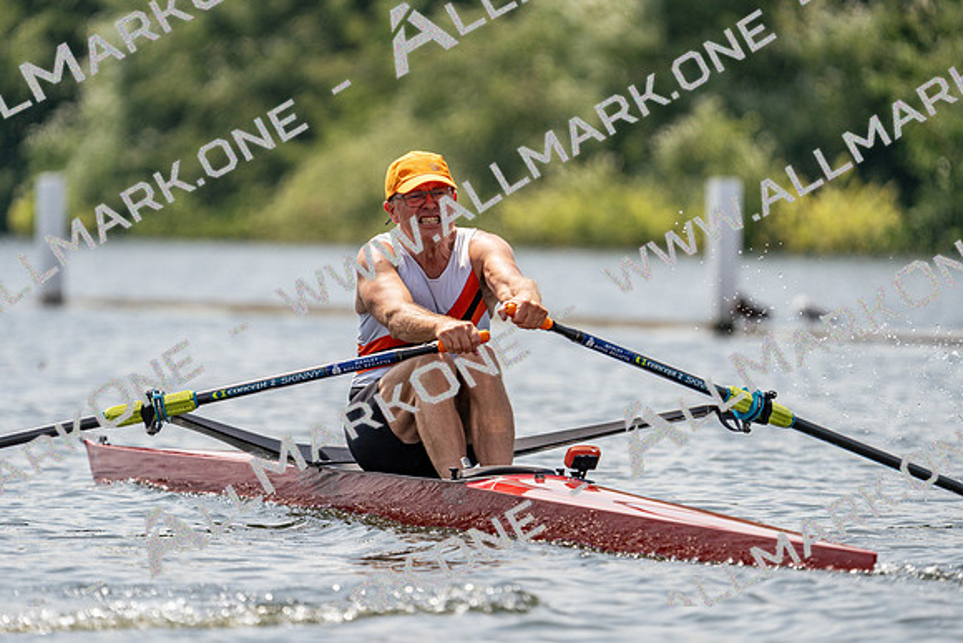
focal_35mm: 448
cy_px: 322
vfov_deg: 3.1
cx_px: 482
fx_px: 11986
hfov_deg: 4.6
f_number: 6.3
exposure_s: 1/1600
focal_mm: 448
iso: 200
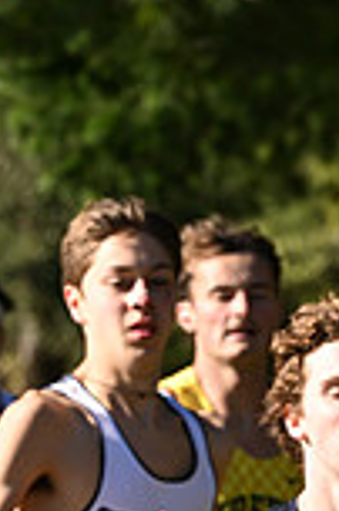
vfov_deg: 3.7
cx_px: 930
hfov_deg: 2.4
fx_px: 7857
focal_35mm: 555
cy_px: 493
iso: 400
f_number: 7.1
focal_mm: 145
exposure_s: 1/1000
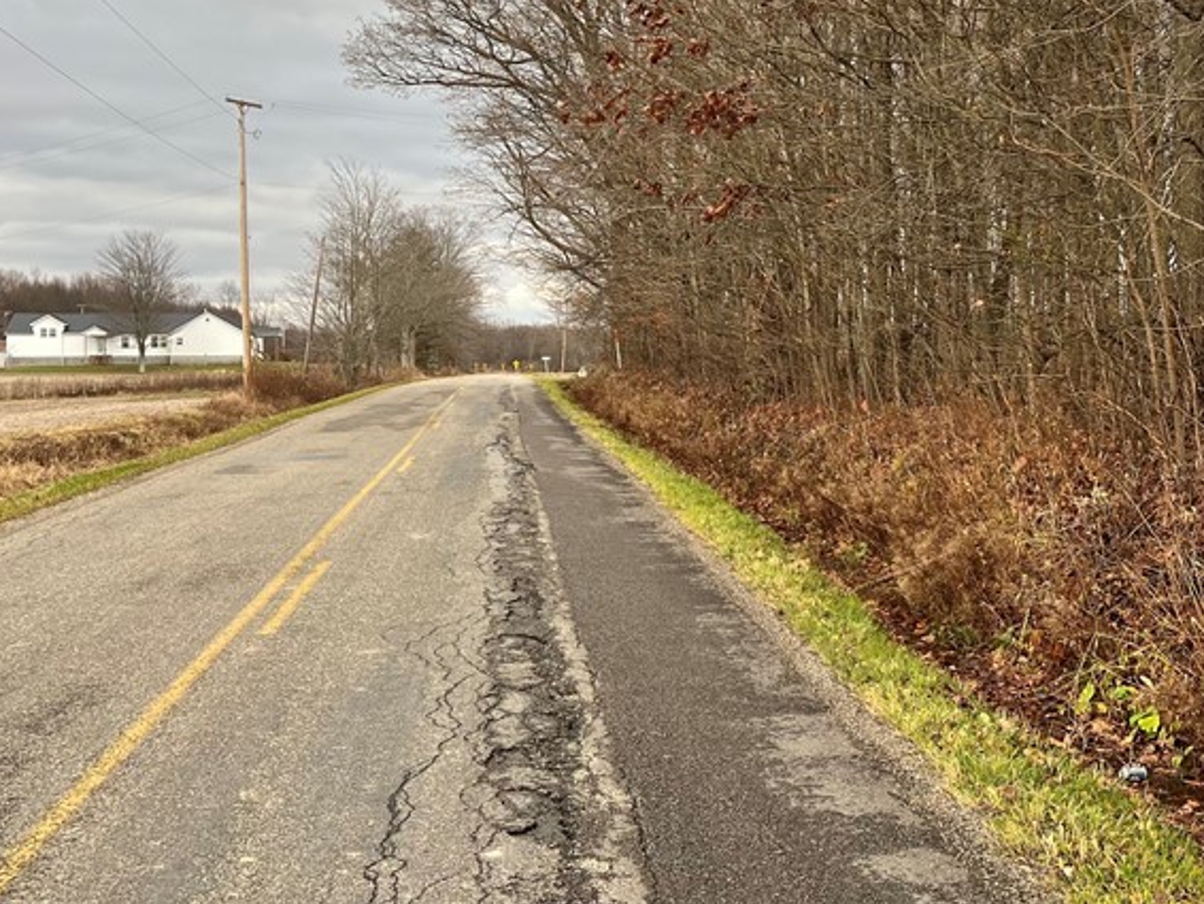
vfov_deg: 30.7
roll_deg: +1.1
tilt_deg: +2.0
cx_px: 840
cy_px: 304
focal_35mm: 47
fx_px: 1635
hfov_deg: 39.7
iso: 80
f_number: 1.5
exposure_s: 1/121
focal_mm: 5.7
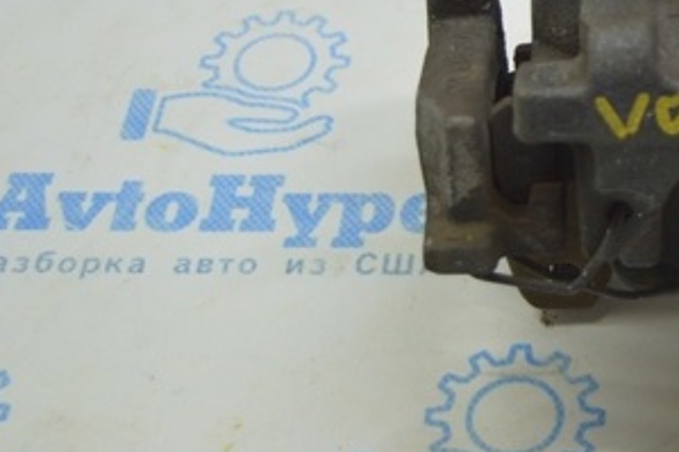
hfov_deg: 18.4
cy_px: -19
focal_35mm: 109
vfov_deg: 12.4
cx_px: 643
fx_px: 2055
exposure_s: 1/40
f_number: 4.5
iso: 400
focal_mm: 34
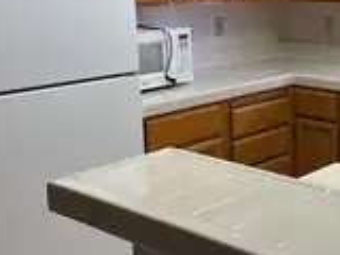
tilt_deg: -10.5
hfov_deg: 27.9
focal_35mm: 65
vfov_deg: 22.5
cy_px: 83
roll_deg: -0.5
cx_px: 346
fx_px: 638
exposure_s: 1/60
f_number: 1.6
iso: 80
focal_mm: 5.1
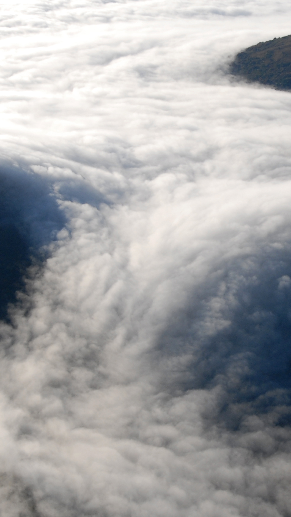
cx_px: 237
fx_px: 1056
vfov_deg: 27.5
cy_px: 278
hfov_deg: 15.6
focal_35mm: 77
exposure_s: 1/320
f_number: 10
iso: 200
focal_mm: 22
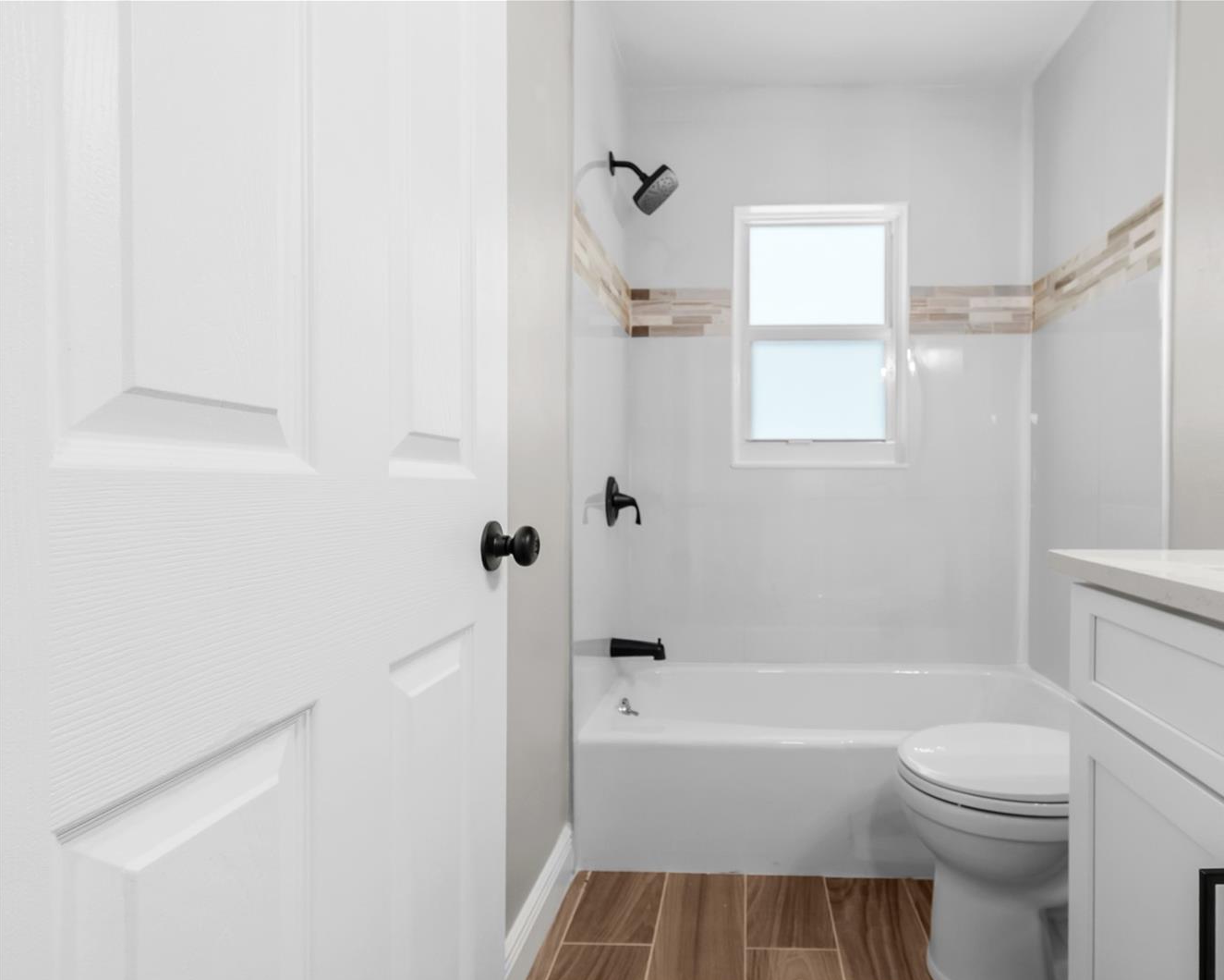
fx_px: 616
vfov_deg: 77.0
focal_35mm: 17
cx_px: 736
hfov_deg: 88.5
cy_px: 492
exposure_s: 1/25
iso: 800
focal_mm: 10
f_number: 7.1
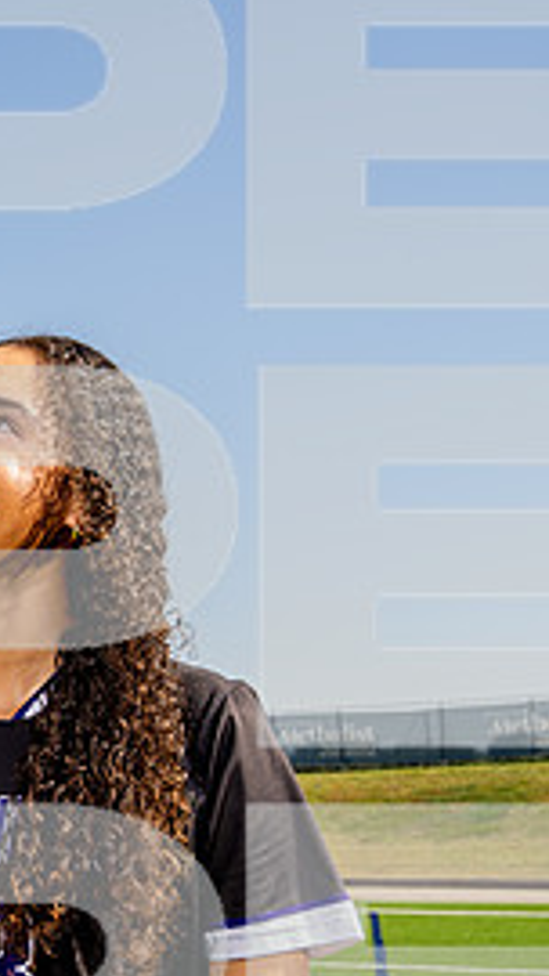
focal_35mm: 63
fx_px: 1629
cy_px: 558
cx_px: -246
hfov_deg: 17.4
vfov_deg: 33.3
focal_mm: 28
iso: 50
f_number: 7.1
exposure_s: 1/125
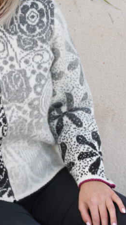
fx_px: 695
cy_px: 72
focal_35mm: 117
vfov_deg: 18.3
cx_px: -18
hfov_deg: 10.2
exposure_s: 1/250
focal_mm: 50
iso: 800
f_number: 8
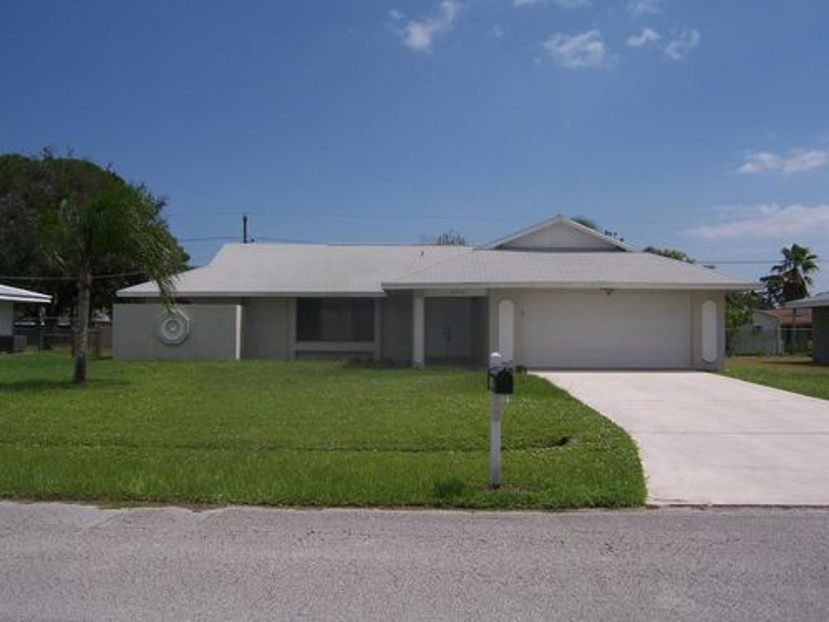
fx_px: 790
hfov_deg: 55.4
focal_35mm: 33
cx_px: 414
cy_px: 311
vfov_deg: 42.9
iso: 80
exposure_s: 1/1000
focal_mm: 5.5
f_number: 5.6
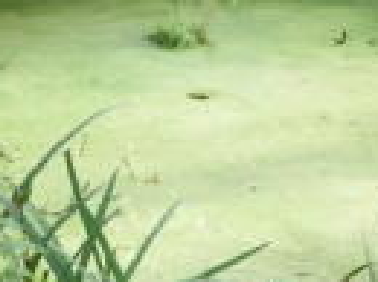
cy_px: 7
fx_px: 1177
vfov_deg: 13.5
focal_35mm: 108
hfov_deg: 18.2
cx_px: 126
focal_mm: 4.3
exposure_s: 1/60
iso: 400
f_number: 4.5
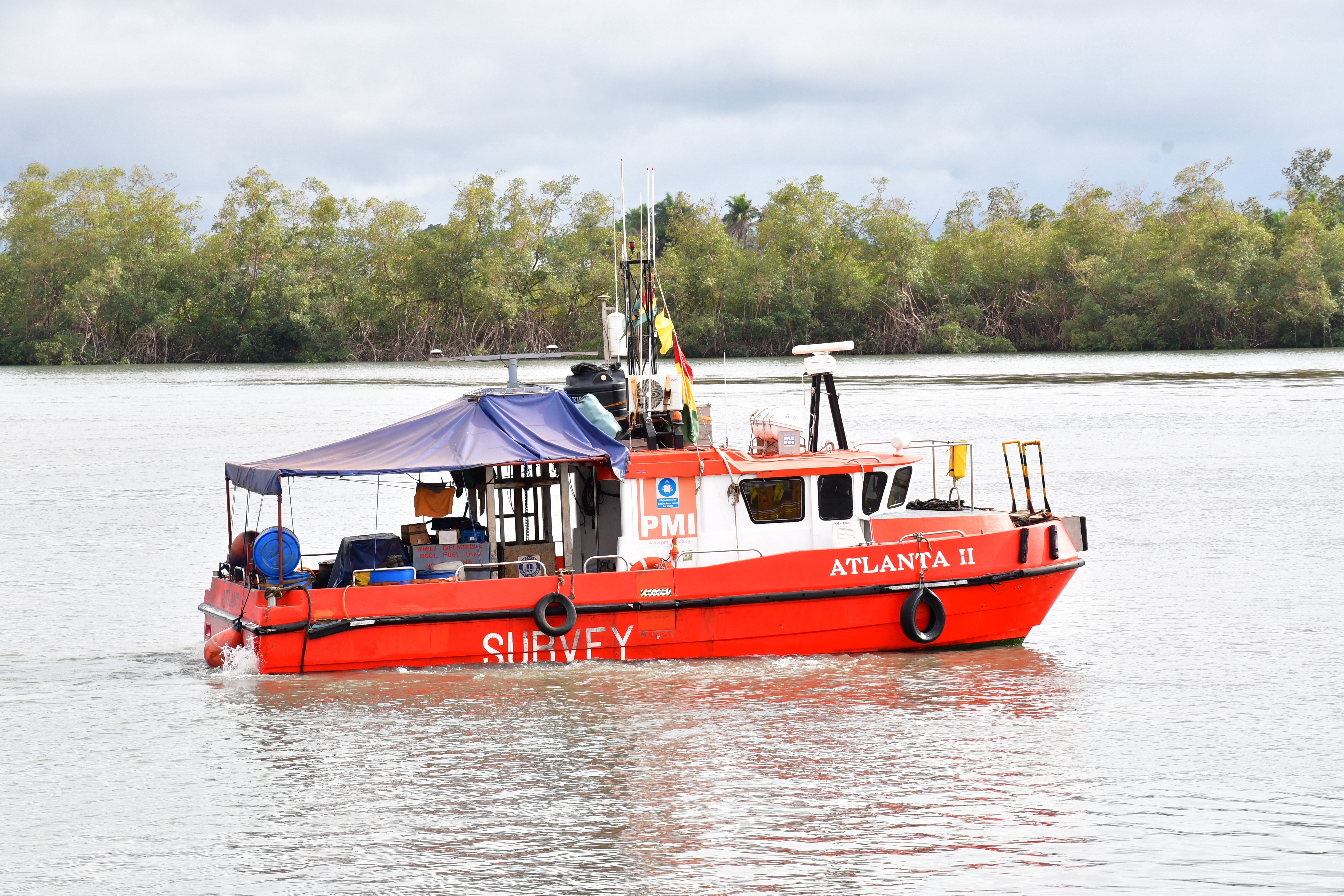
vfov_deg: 10.8
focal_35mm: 127
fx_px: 4741
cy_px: 448
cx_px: 672
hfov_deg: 16.1
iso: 1000
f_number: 11
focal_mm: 85
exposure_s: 1/640
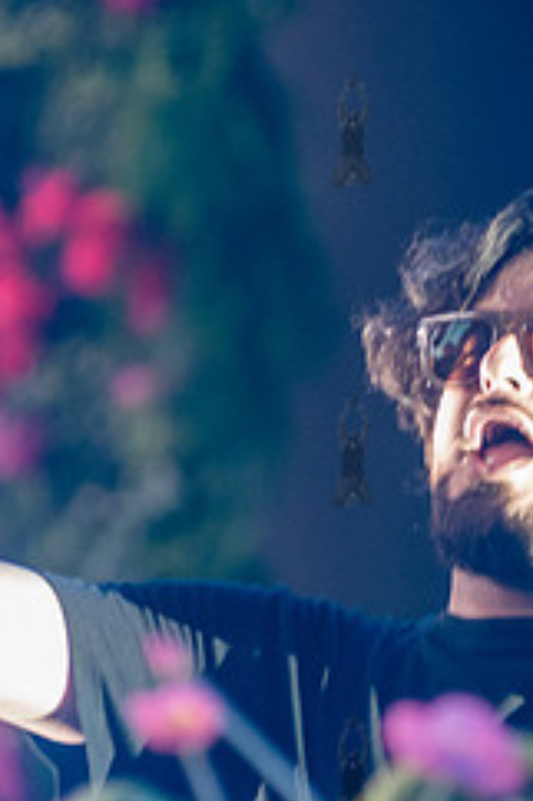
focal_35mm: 567
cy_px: 461
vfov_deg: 3.6
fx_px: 12609
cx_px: 483
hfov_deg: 2.4
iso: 4000
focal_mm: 200
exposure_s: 1/200
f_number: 3.5
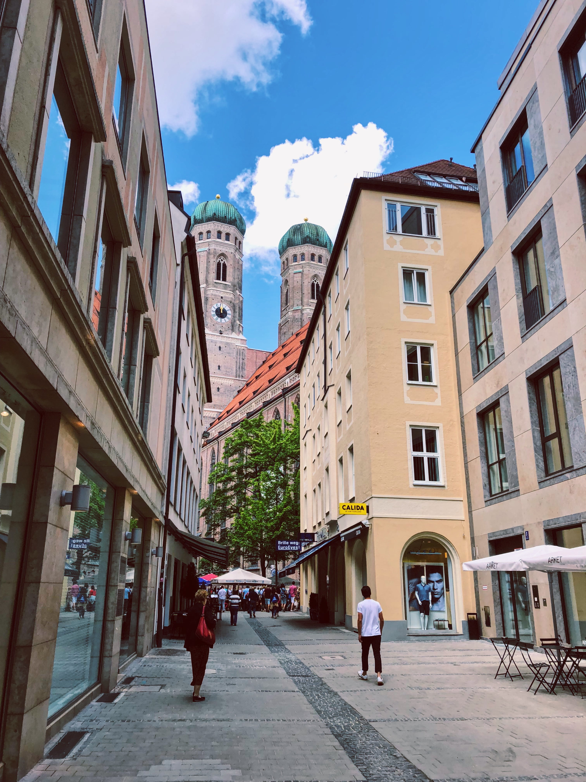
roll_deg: -0.7
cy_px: 391
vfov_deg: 63.4
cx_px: 293
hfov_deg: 49.7
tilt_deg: +18.1
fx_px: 632
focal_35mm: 28
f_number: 1.8
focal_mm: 3.99
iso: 20
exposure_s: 1/873
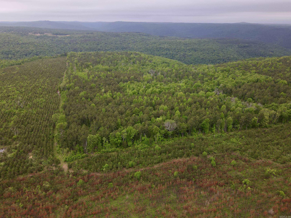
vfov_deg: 56.8
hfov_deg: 71.6
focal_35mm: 24
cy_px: 109
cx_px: 146
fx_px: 202
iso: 530
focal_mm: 4.5
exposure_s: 1/12.5
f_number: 2.8
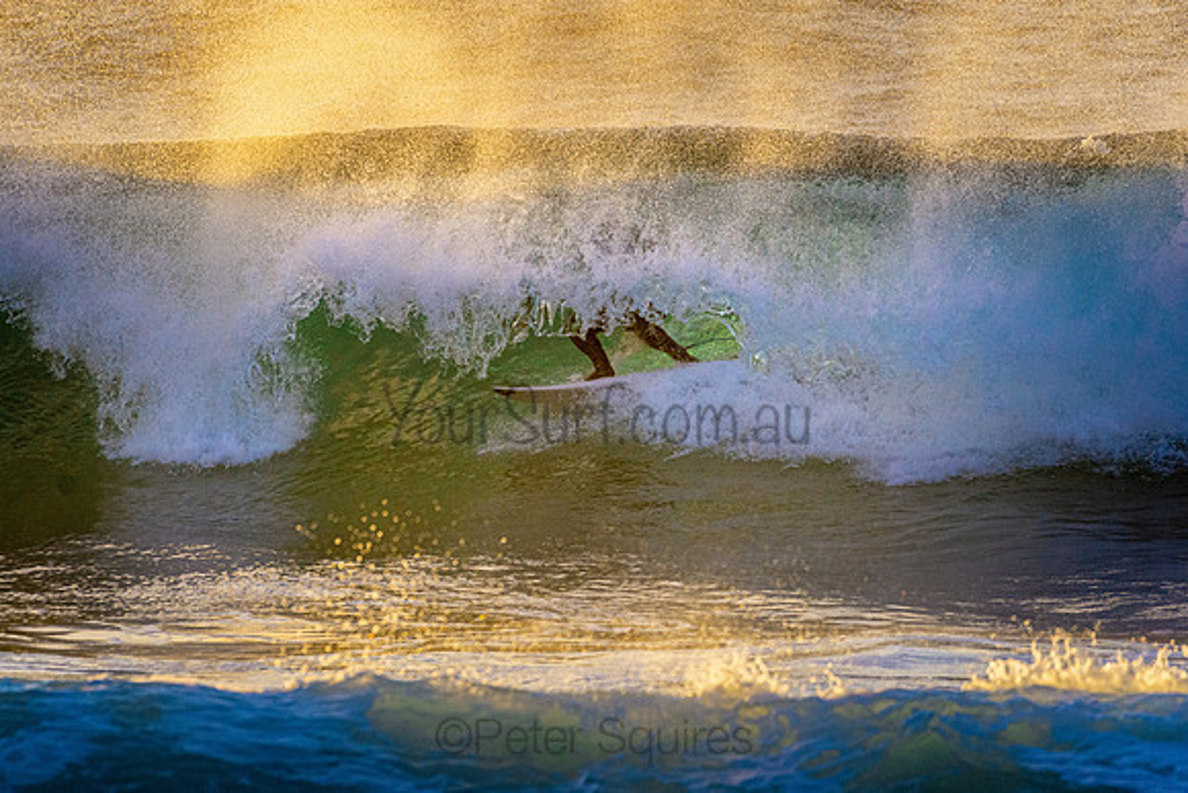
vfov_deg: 1.8
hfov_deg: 2.7
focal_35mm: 750
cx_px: 594
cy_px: 396
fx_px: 24755
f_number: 5.6
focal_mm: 500
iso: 1100
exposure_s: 1/2000
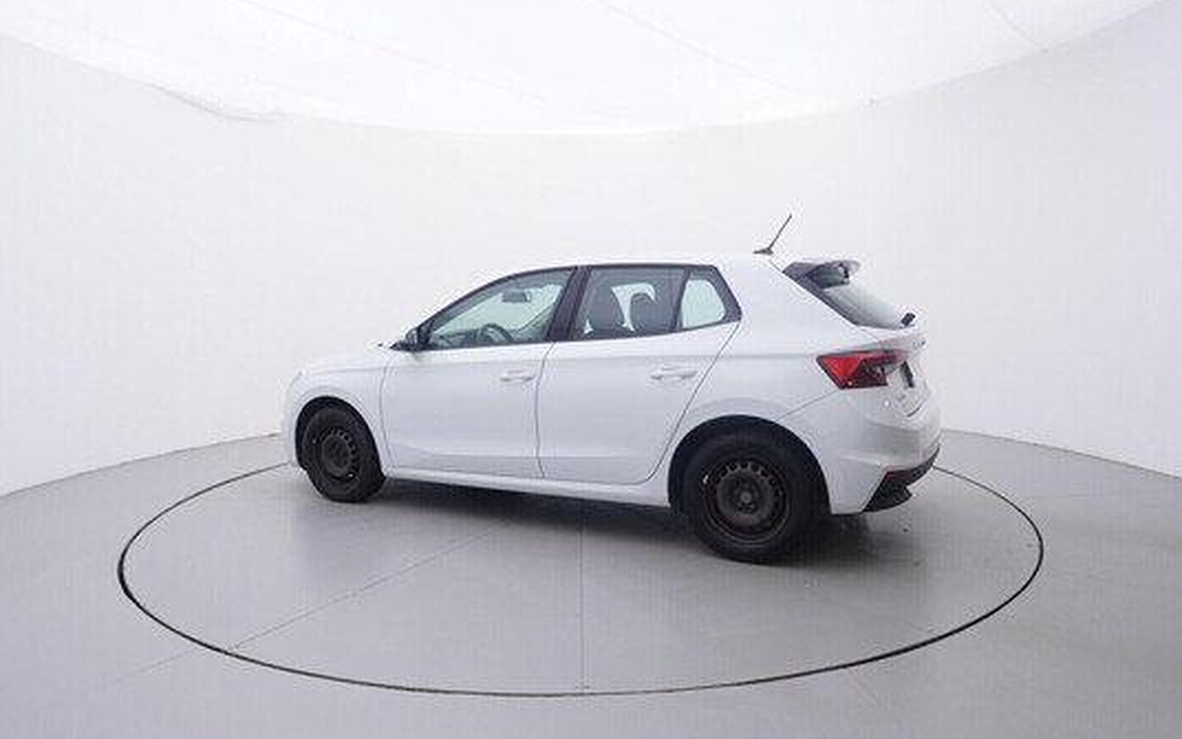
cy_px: 392
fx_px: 758
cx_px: 581
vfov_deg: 51.9
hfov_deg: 75.9
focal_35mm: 24
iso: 200
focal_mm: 15
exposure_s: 1/80
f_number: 5
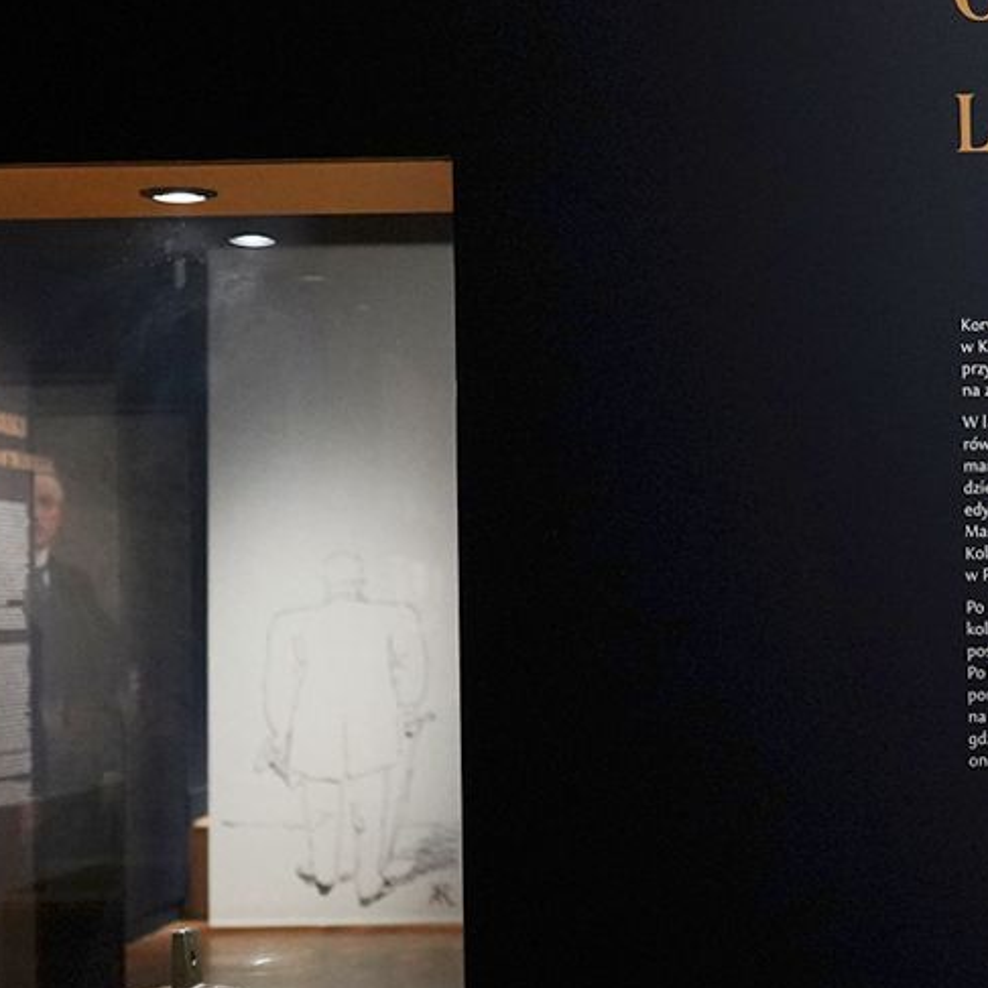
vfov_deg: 20.6
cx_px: 901
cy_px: 533
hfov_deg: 20.2
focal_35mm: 84
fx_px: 2712
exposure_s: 1/80
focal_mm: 24
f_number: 2.8
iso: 3200
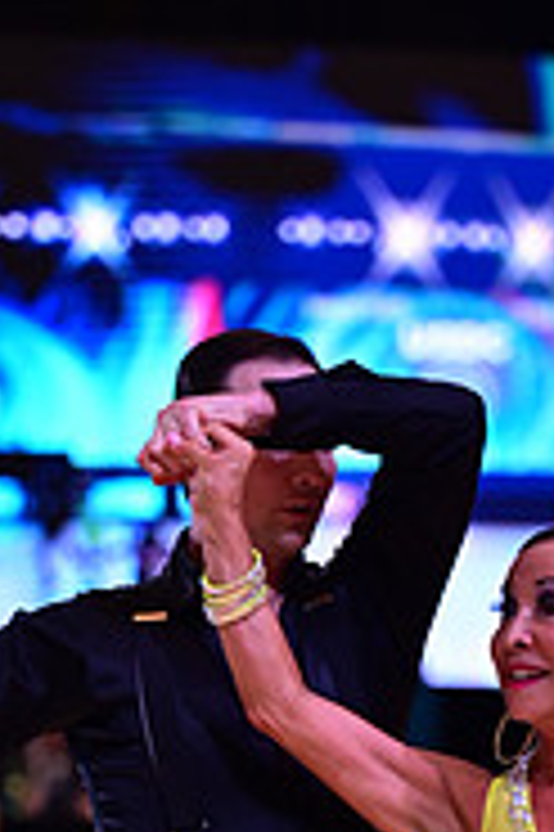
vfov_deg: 5.7
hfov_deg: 3.8
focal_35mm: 360
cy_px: 1052
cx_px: 468
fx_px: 8325
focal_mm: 115
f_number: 2.8
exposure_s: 1/640
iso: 1600
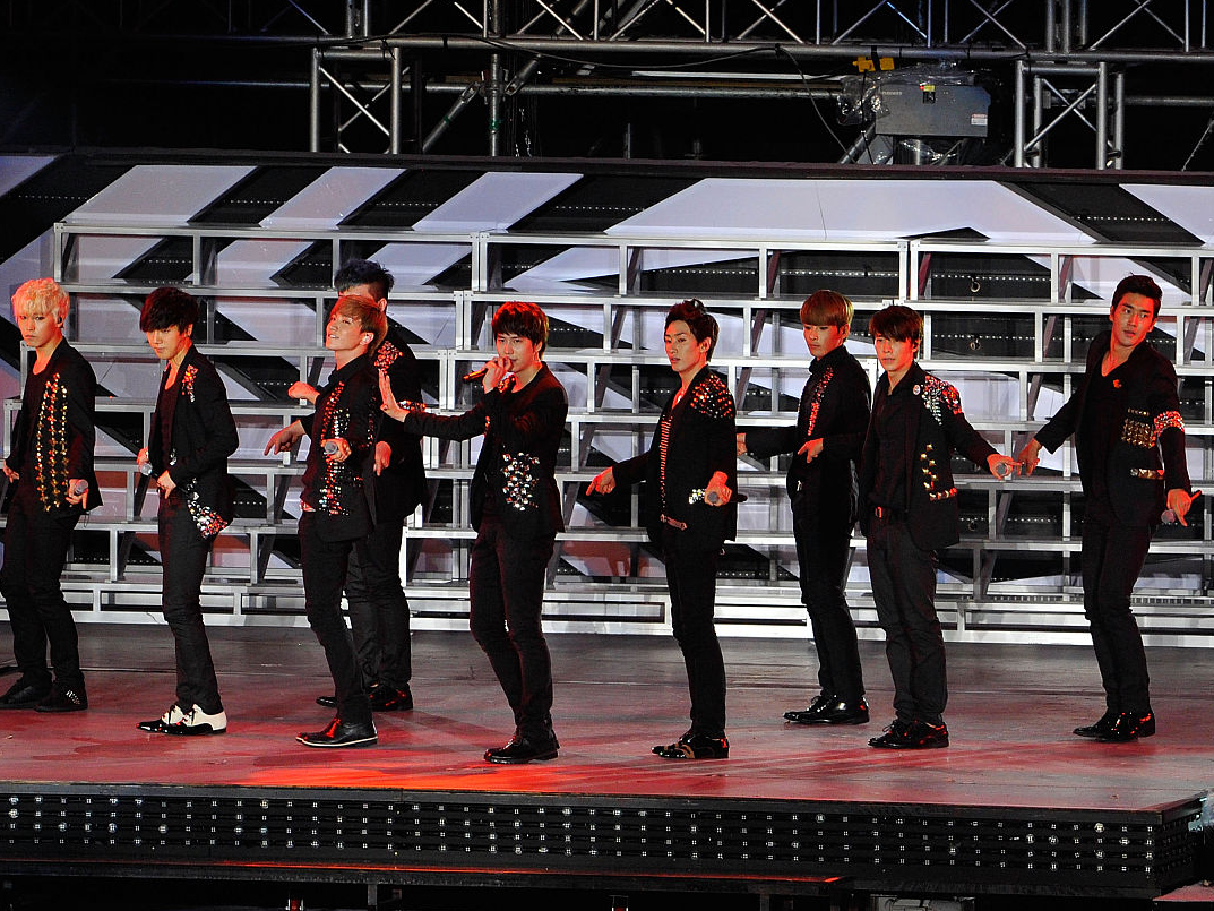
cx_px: 549
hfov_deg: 3.1
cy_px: 455
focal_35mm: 647
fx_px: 22693
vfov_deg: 2.3
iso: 2500
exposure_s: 1/400
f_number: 6.3
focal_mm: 600
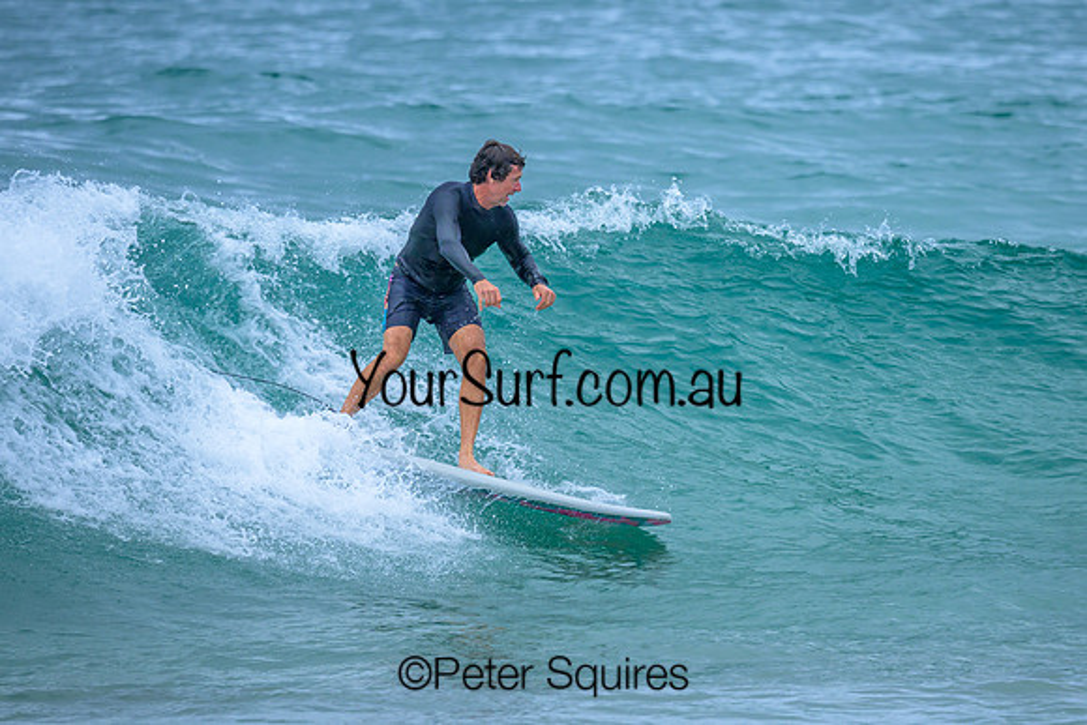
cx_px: 632
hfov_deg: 1.9
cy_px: 326
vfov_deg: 1.3
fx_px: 33198
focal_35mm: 1099
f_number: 6.3
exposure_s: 1/2000
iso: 500
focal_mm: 800
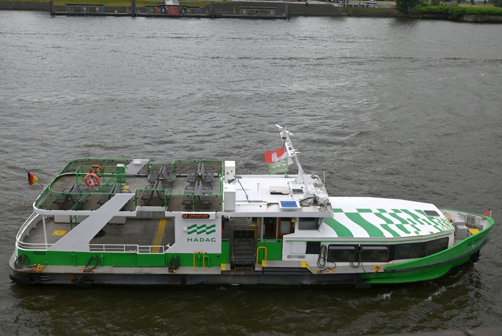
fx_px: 530
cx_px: 251
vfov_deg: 35.1
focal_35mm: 38
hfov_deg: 50.6
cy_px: 168
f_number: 7.1
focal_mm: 38
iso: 100
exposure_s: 1/400
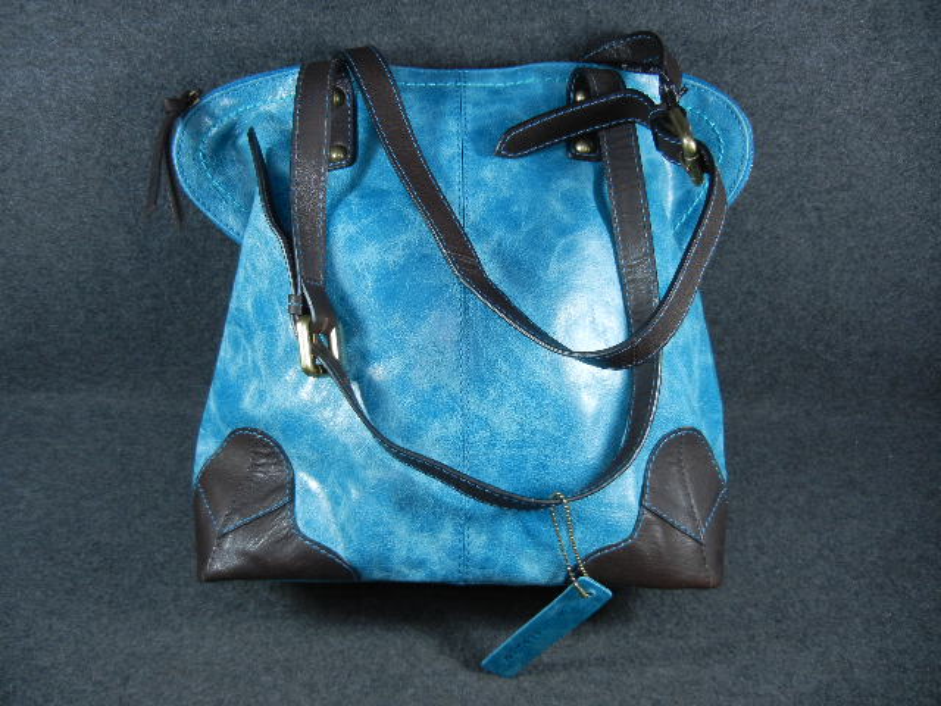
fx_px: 816
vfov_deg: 46.8
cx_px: 470
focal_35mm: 30
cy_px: 353
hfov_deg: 60.0
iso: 321
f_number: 3.5
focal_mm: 5.4
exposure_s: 1/30
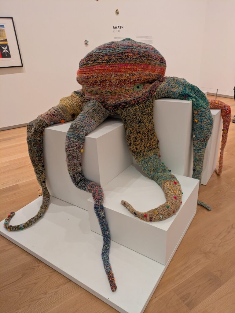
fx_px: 226
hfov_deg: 54.9
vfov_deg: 69.4
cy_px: 156
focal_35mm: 25
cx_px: 118
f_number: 1.89
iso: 593
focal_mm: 5.43
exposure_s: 1/33.3
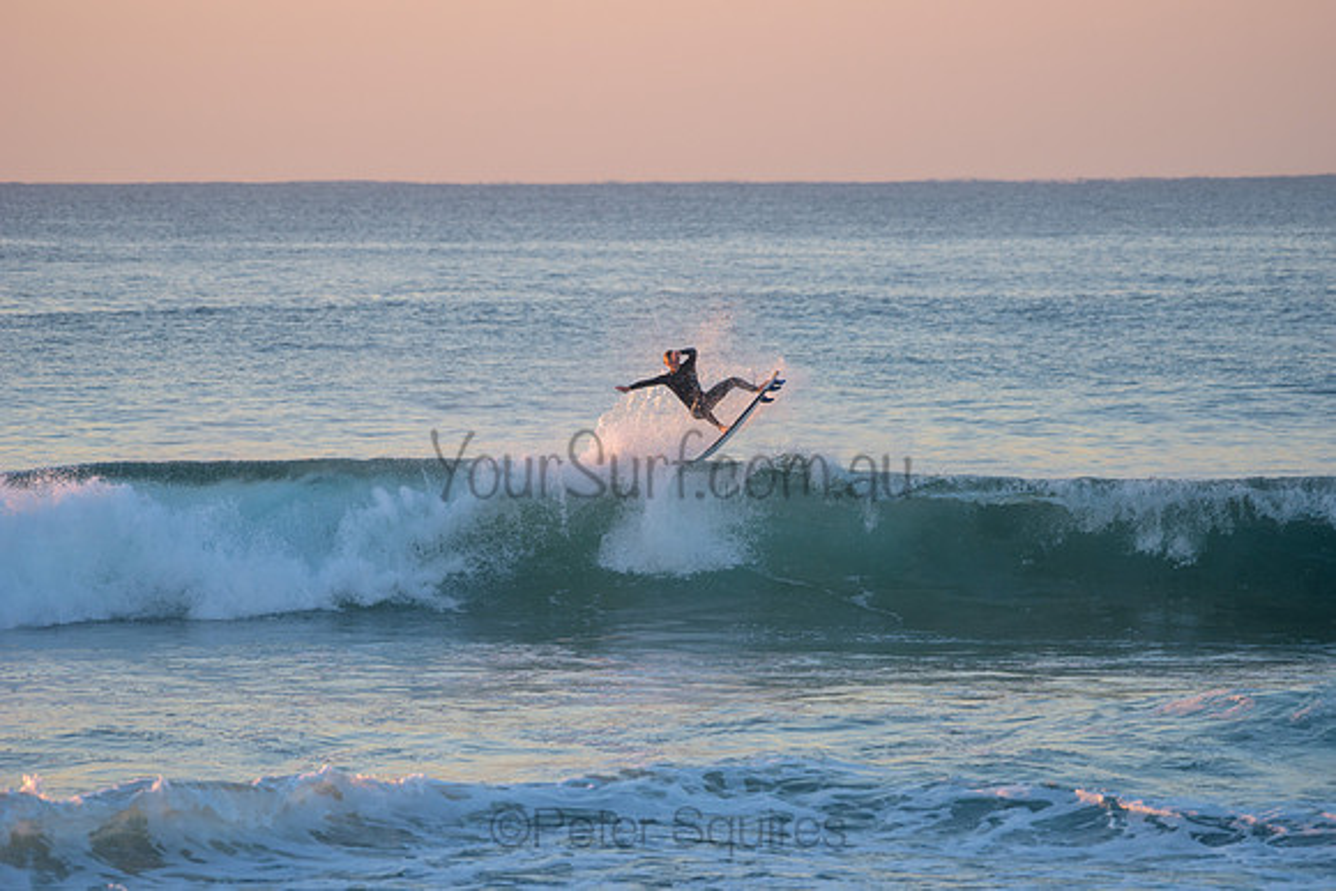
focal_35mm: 280
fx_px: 10393
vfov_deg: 4.9
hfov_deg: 7.4
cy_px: 446
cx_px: 668
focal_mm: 280
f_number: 5.6
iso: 320
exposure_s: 1/400
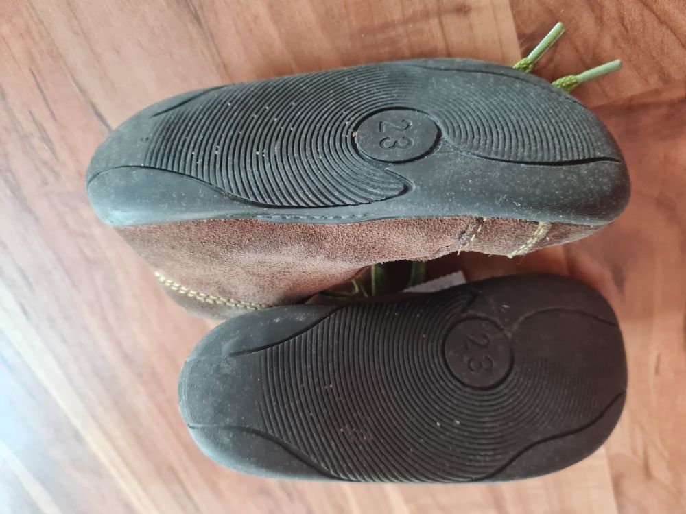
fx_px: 515
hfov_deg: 67.3
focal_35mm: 26
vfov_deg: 53.1
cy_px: 257
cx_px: 343
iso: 640
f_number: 1.8
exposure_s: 1/50
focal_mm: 5.4
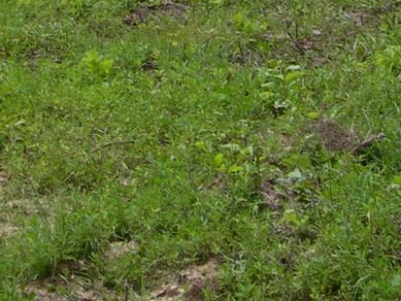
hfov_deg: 14.2
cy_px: -211
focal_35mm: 138
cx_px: 80
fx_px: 1599
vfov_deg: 10.2
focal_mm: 7.8
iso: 50
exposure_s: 1/217
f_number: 4.8
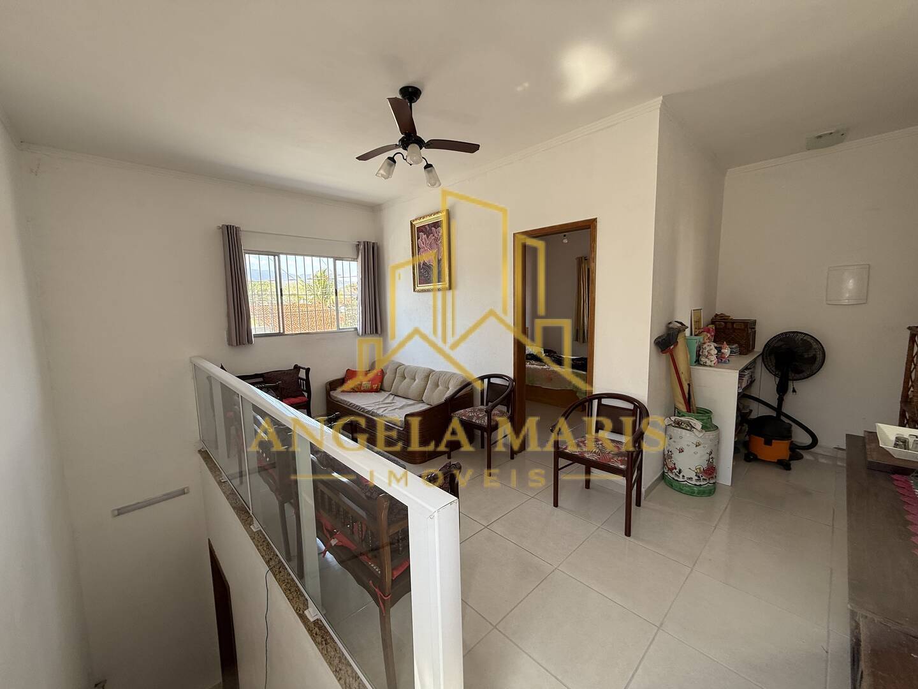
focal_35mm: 14
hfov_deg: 102.1
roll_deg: +1.1
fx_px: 371
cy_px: 344
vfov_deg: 85.7
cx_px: 459
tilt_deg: -5.7
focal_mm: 2.22
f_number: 2.2
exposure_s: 1/113
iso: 64
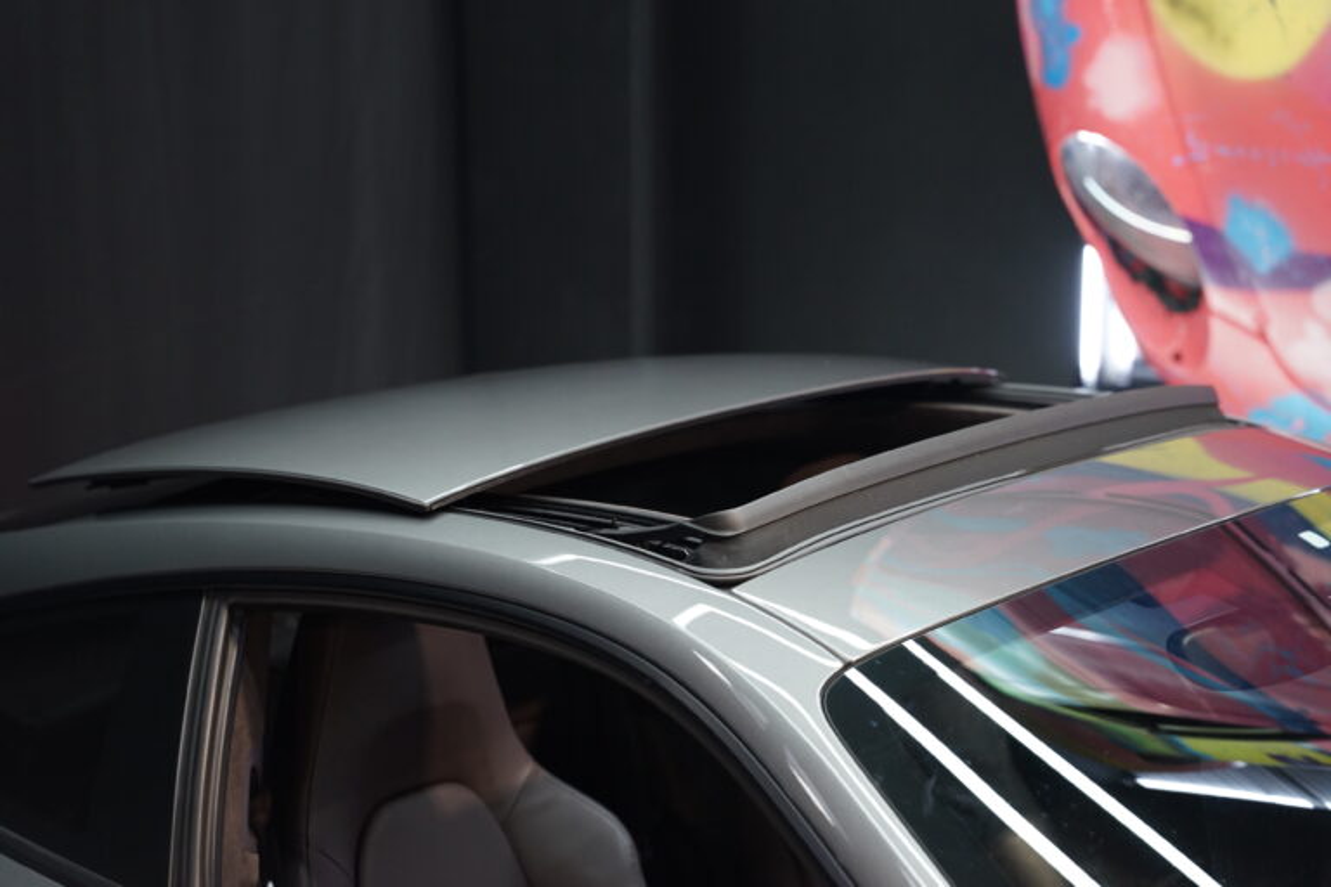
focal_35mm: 70
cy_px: 444
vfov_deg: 19.5
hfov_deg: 28.8
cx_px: 666
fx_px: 2588
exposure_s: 1/80
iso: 1600
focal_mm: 70
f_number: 2.8
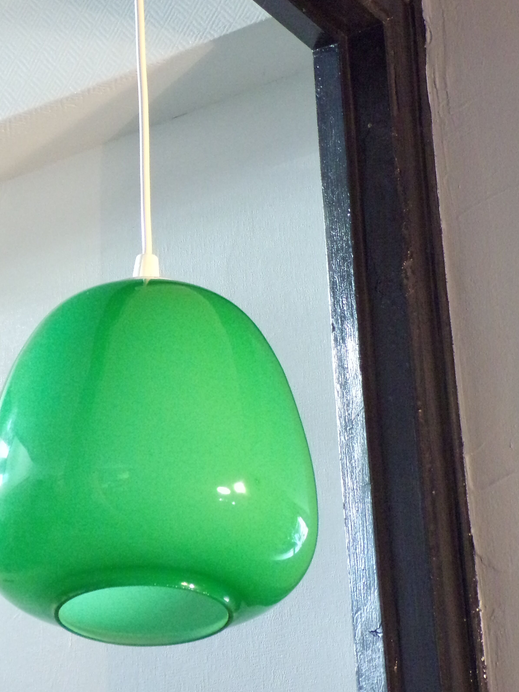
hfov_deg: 13.8
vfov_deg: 18.3
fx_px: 2139
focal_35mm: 107
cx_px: 167
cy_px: 236
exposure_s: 1/40
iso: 800
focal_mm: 13.3
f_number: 3.9
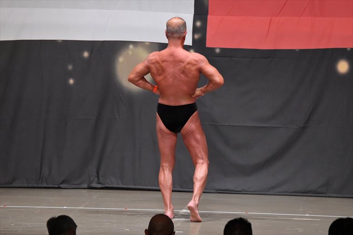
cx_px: 176
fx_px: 2205
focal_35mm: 225
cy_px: 118
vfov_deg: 6.1
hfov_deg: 9.2
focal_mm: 150
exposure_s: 1/400
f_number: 5.6
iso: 6400
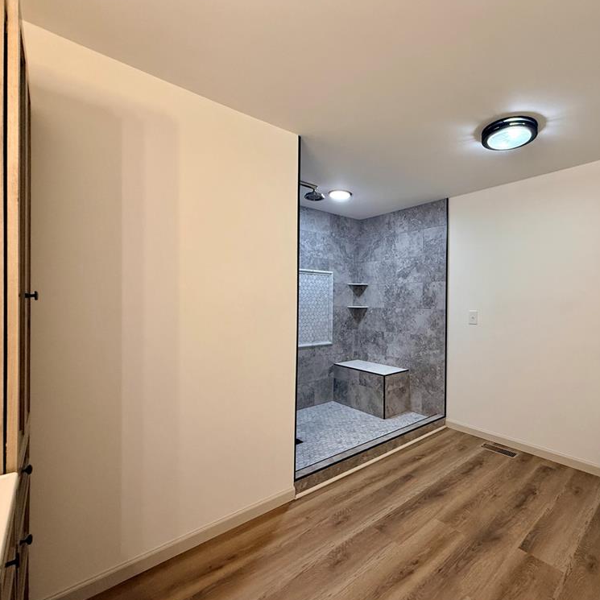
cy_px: 302
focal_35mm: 17
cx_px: 379
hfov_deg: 82.2
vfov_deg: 84.0
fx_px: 333
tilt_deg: -0.3
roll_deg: -0.5
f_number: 2.2
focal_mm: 2.22
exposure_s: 1/120
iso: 320
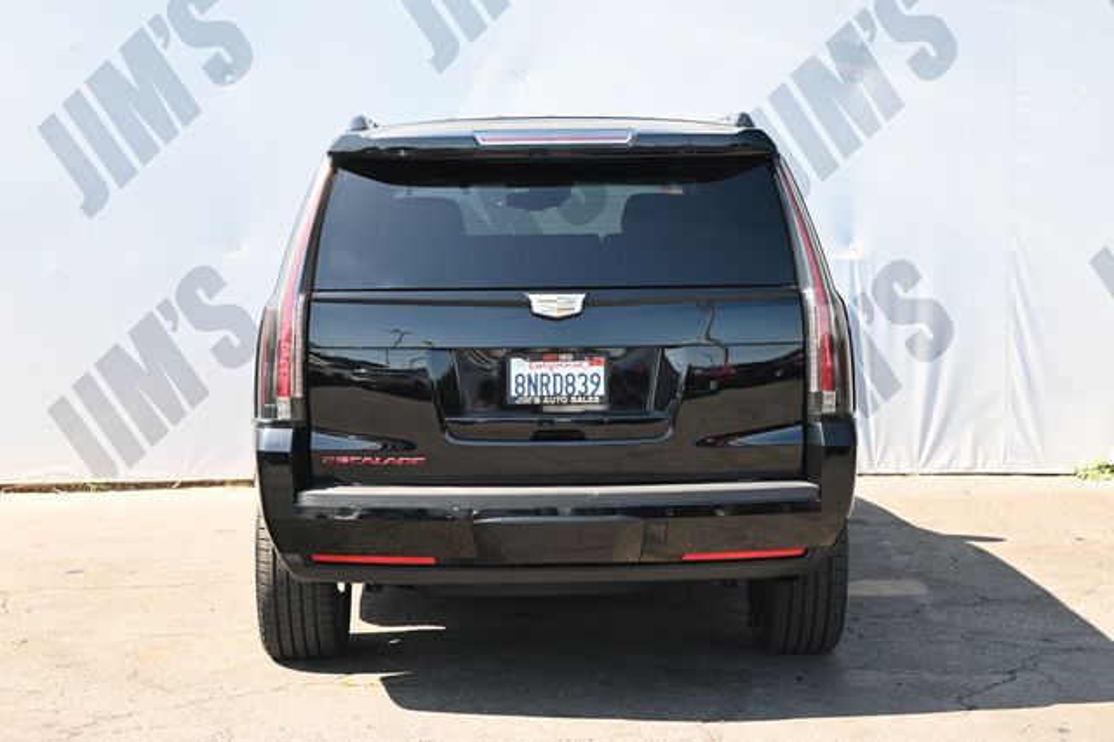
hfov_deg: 31.9
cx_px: 557
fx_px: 1948
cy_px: 371
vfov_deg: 21.5
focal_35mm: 63
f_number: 5.6
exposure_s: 1/200
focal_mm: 42
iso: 400
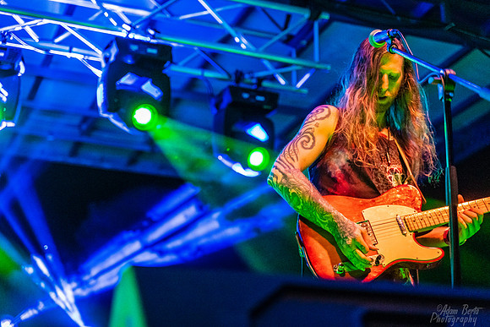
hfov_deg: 27.0
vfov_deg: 18.2
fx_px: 1021
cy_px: 164
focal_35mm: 75
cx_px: 245
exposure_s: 1/80
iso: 6400
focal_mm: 75
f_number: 3.2
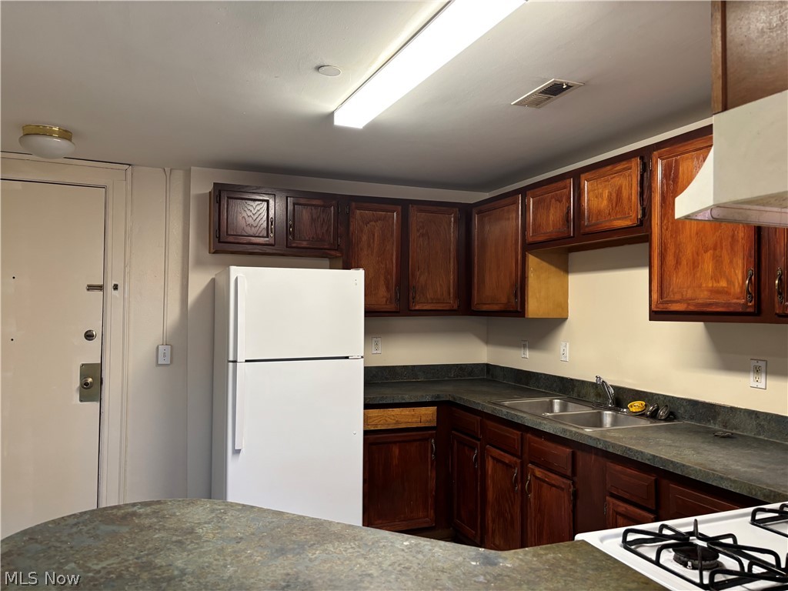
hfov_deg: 67.3
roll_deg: +0.5
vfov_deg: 53.1
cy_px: 296
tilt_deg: +1.1
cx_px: 394
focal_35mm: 26
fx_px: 592
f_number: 1.6
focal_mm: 5.96
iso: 125
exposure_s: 1/60
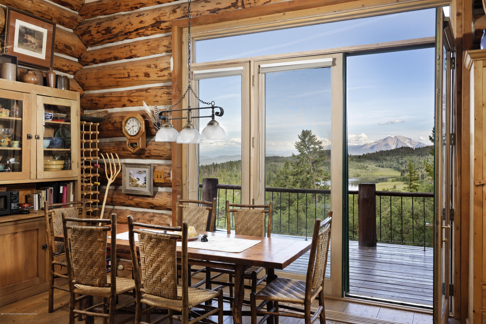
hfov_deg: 61.9
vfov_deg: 43.6
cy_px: 162
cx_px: 243
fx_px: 405
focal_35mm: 30
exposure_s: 1/200
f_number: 7.1
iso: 1000
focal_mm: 30
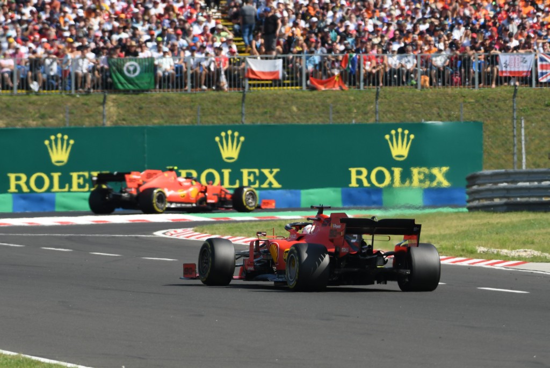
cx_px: 275
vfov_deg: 2.9
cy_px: 184
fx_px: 7340
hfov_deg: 4.3
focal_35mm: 480
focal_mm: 320
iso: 360
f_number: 6.3
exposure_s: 1/1600
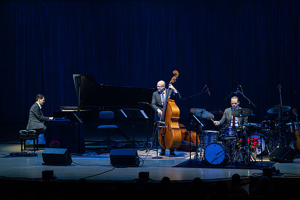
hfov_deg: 12.9
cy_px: 100
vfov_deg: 8.6
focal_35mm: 159
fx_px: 1328
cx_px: 150
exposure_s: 1/250
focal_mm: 158
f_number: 7.1
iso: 2500
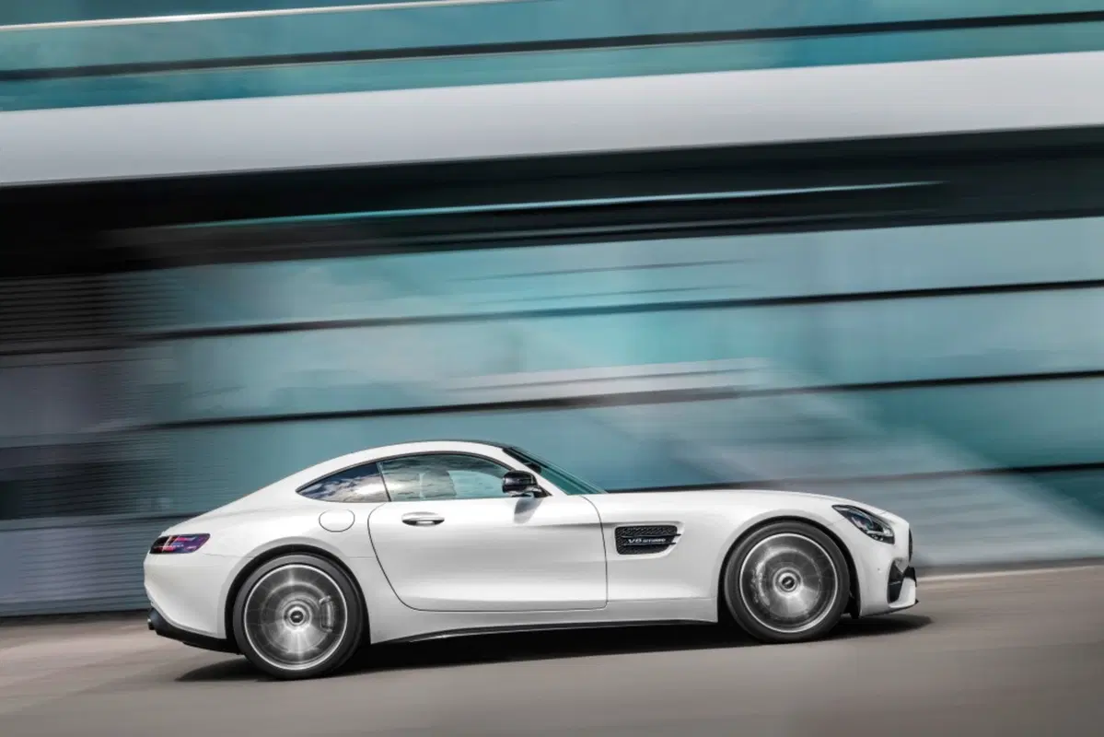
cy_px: 368
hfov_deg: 44.5
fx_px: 1350
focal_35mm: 44
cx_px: 552
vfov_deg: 30.5
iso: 31
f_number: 20
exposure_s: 4
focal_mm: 44
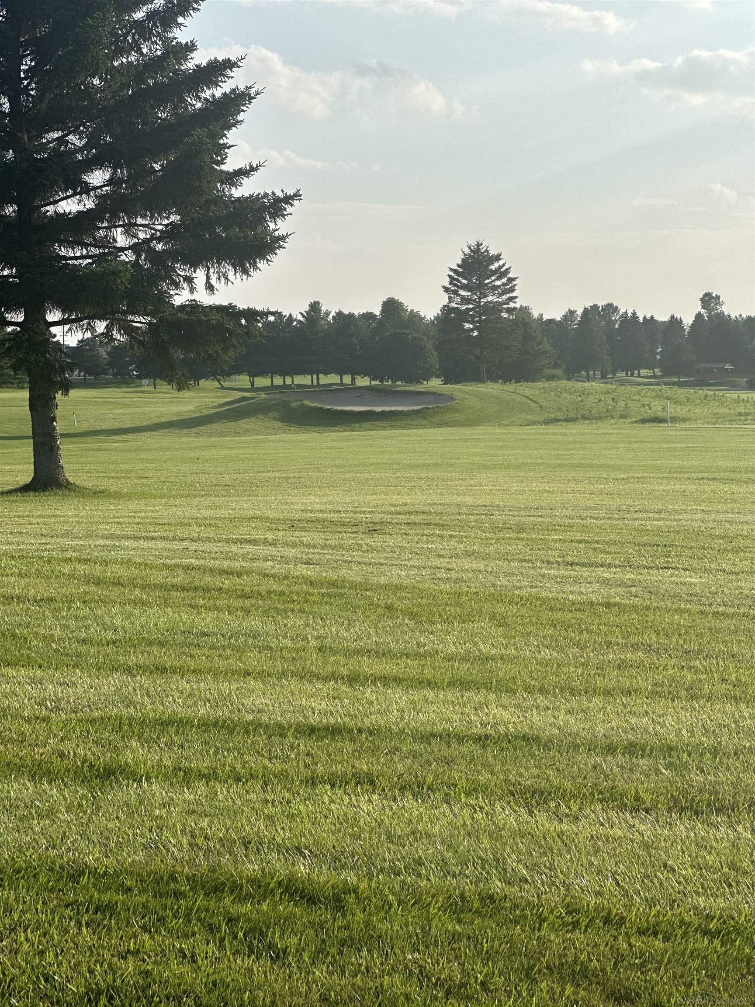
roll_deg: +0.0
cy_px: 504
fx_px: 2239
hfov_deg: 19.1
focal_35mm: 77
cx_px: 378
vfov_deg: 25.3
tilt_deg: -1.5
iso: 32
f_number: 2.8
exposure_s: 1/747
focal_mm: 9
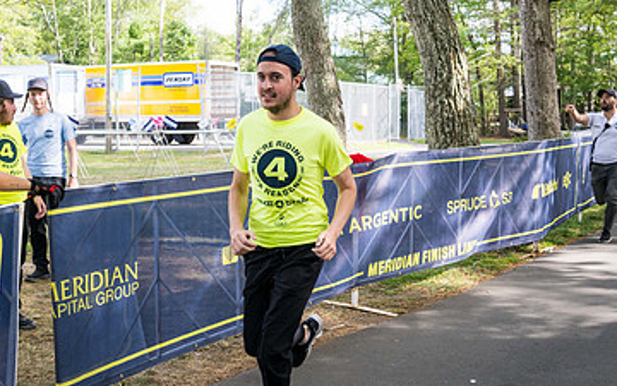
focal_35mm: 46
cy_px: 202
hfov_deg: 43.5
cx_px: 315
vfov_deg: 28.0
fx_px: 774
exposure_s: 1/800
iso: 450
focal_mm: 28
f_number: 4
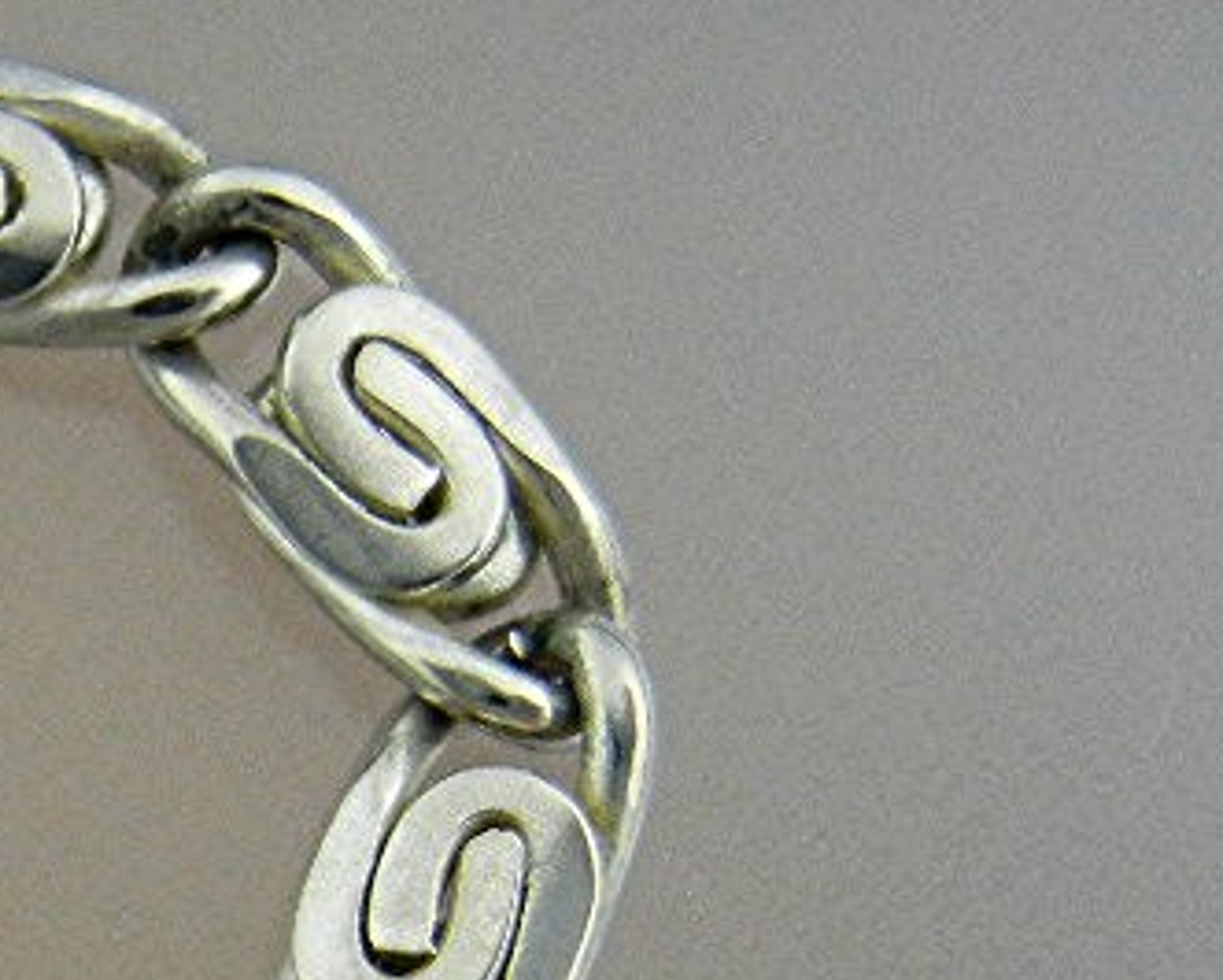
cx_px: -587
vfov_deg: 9.7
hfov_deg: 11.8
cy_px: 1158
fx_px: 5684
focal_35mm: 157
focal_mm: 9.3
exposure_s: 1/23.8
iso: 400
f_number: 3.9
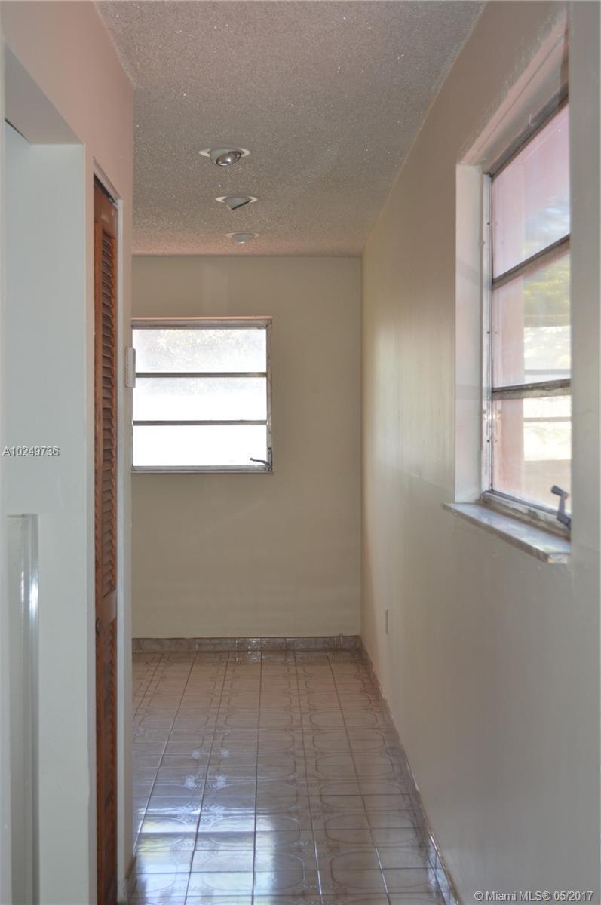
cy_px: 452
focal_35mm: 48
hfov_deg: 28.0
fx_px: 1205
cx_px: 300
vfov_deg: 41.2
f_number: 4.8
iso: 400
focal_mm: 32
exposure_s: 1/80
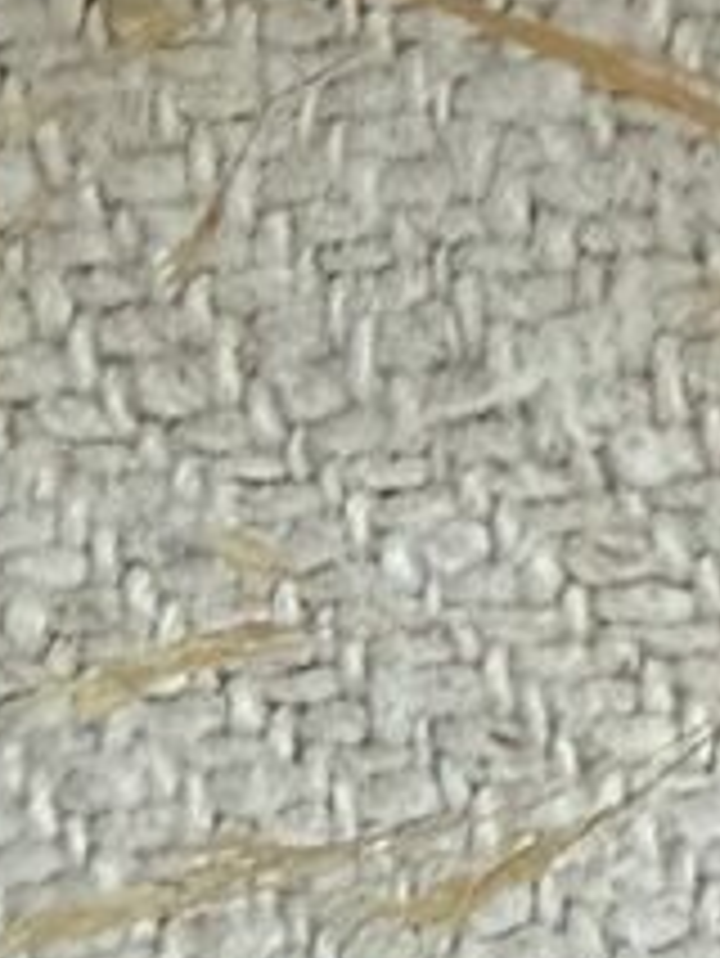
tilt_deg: -78.2
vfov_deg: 10.5
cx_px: 1984
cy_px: 1529
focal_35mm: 180
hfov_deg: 7.5
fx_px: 4987
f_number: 2.2
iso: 320
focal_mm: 2.22
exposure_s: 1/89
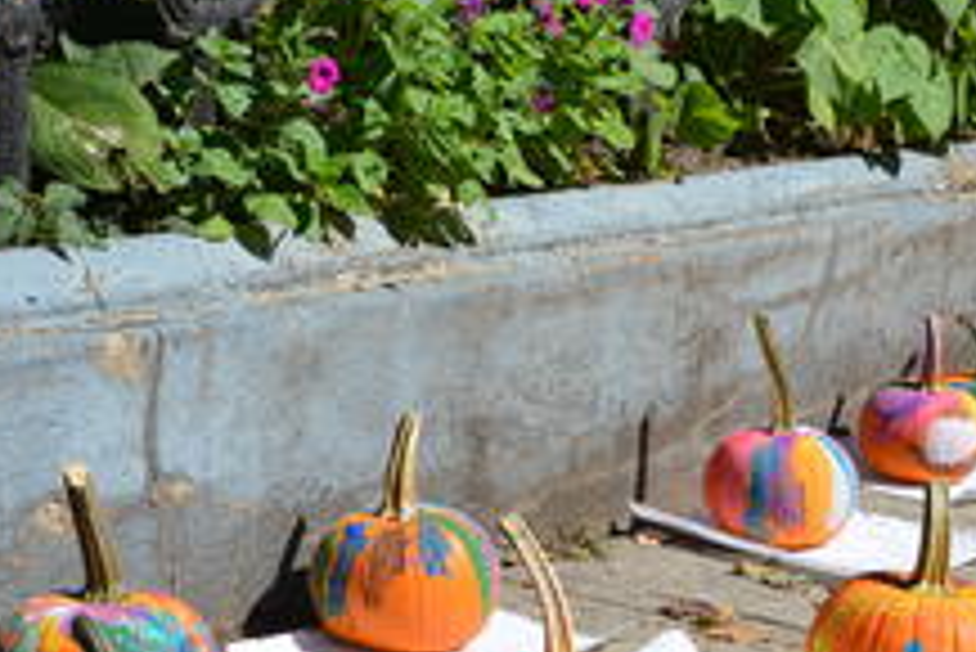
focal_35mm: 104
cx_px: 567
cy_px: 495
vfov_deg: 13.1
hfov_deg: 19.6
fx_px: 2821
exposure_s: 1/320
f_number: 9
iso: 100
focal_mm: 32
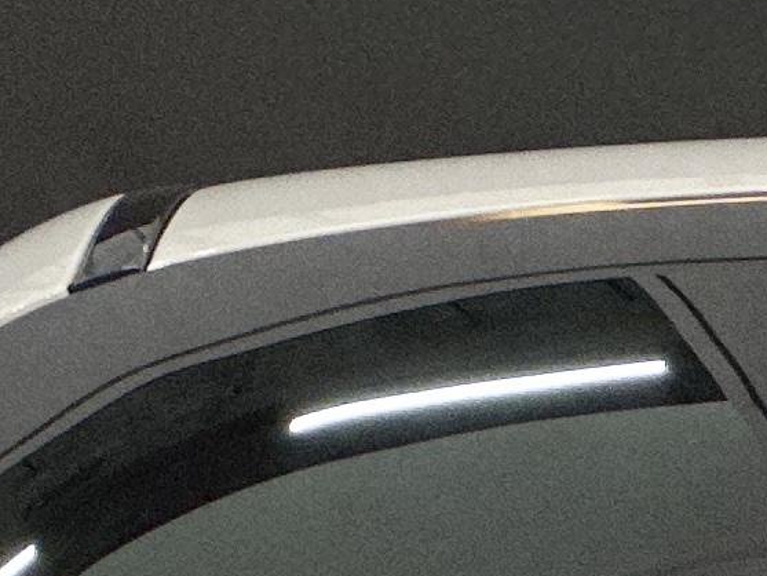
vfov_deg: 2.6
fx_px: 12344
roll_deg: +0.5
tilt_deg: +1.8
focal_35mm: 557
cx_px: 1256
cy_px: 1401
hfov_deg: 3.5
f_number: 2.8
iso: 400
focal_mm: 9
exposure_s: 1/33
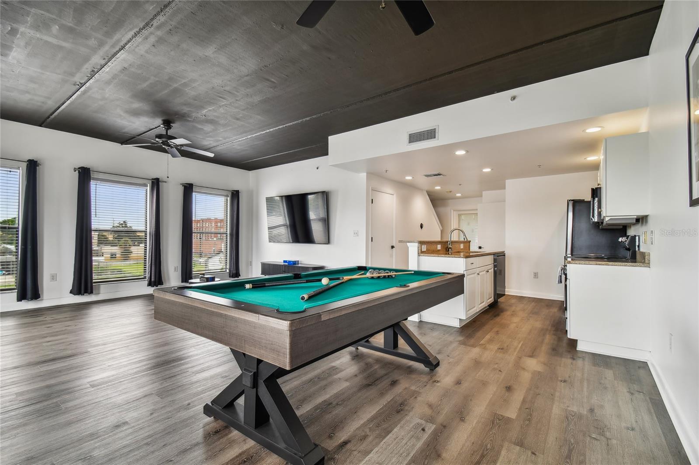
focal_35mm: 15
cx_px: 350
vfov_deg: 77.3
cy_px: 232
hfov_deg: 100.4
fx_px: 291
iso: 100
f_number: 7.1
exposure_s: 1/10
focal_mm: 10
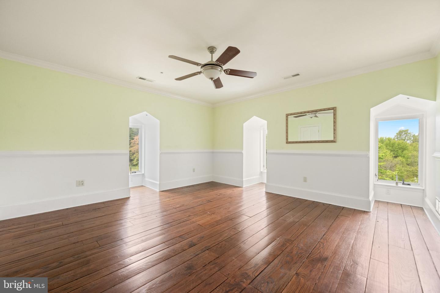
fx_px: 171
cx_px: 220
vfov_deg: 81.2
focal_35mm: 14
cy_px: 146
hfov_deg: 104.3
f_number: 5.6
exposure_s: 1/60
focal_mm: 14
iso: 1600
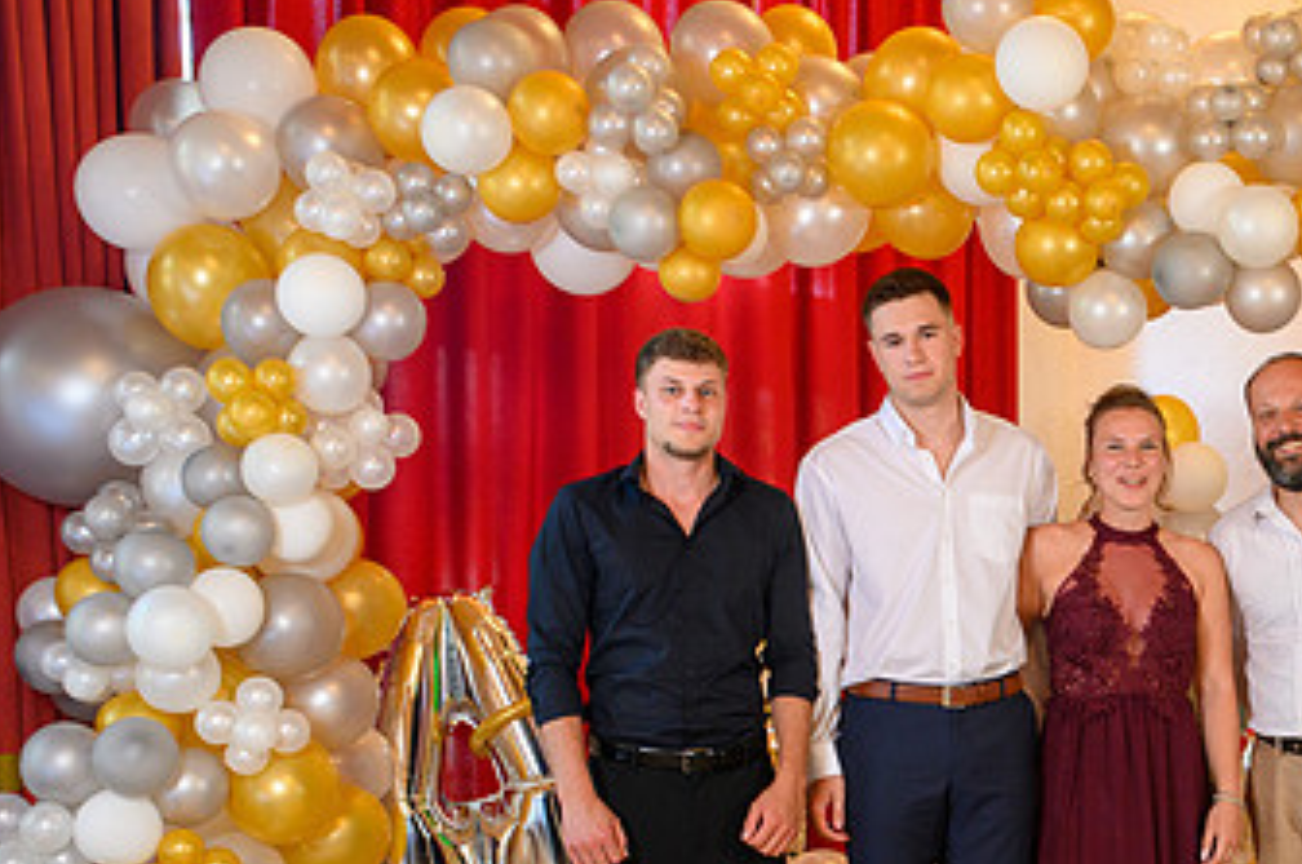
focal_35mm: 62
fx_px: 2239
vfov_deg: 21.7
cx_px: 1064
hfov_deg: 31.5
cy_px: 636
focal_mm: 35
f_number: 3.5
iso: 1250
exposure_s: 1/100
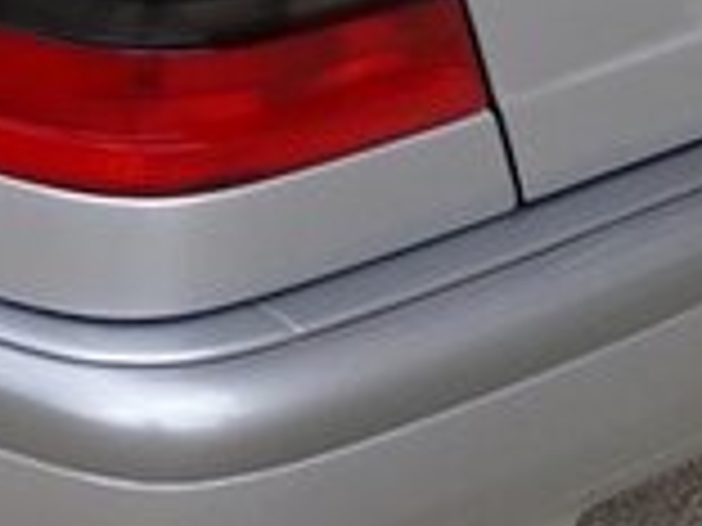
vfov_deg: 12.9
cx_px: -711
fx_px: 2312
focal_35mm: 114
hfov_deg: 14.3
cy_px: 128
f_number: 1.9
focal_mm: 3.6
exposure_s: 1/389
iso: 40
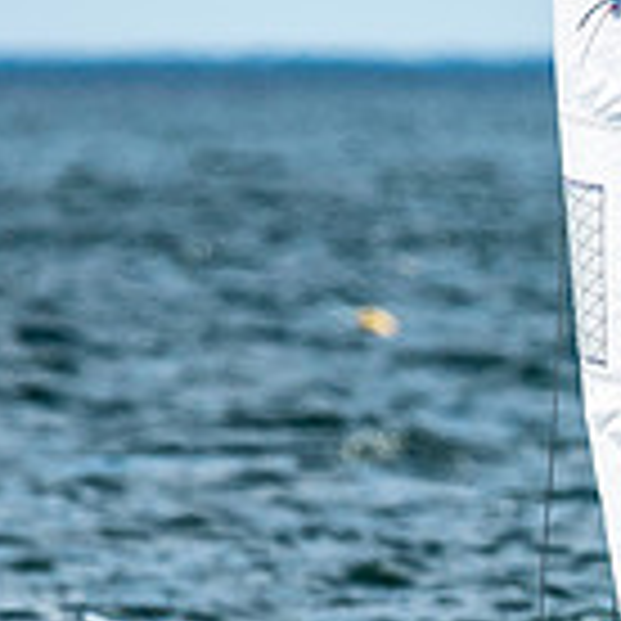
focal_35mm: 1749
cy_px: 677
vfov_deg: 1.0
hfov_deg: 1.0
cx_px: 850
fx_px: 35498
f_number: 5
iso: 500
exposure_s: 1/5000
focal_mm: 300
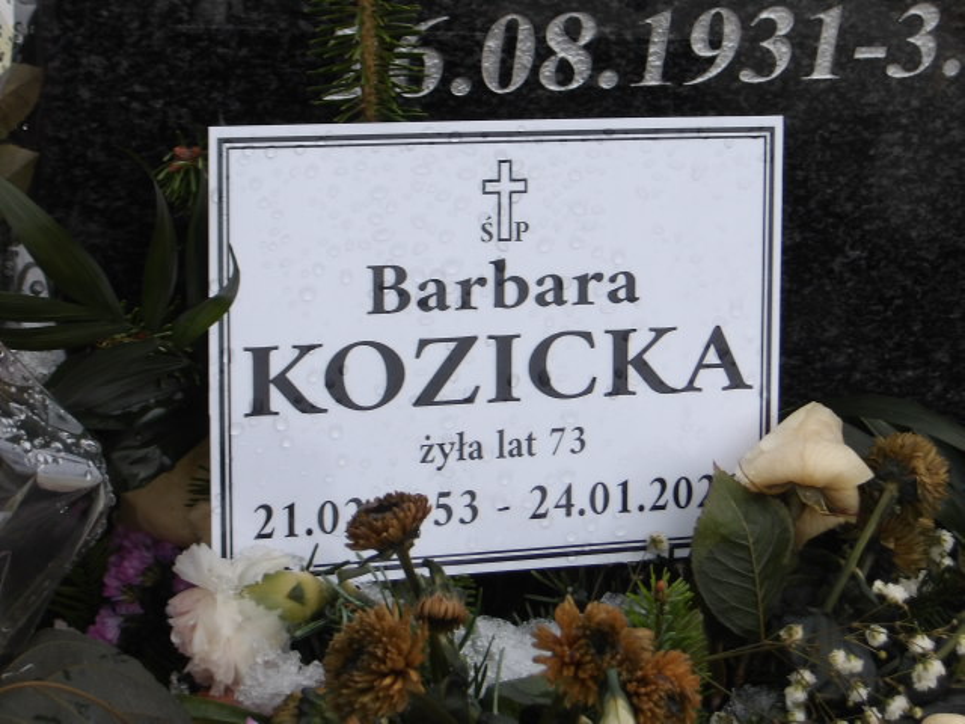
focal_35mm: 108
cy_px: 362
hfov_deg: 18.2
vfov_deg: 13.7
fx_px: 3011
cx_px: 482
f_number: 6.6
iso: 100
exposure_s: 1/141
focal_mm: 19.6
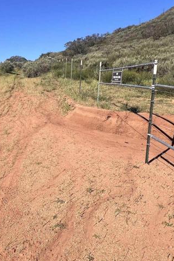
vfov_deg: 63.2
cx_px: 1
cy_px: 107
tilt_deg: -6.3
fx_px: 210
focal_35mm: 29
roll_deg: -0.6
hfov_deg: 39.7
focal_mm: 1.57
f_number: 1.8
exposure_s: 1/1876
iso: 32
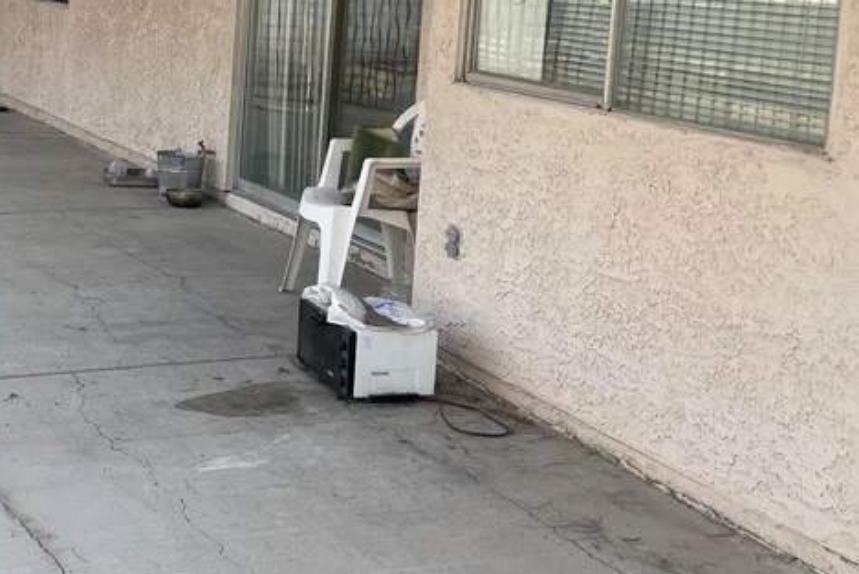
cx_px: 11
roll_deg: -3.2
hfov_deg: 31.5
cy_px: 86
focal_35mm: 59
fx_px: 1408
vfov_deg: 22.6
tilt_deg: -3.9
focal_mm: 4.2
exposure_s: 1/572
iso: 32
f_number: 1.6
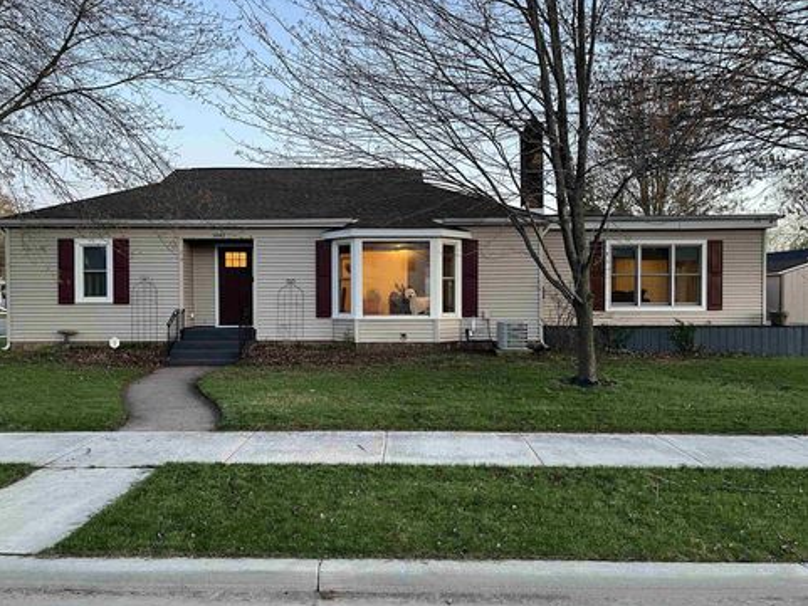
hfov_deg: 65.3
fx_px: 630
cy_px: 310
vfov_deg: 51.4
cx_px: 390
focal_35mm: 27
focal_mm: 5.1
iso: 200
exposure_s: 1/60
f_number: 1.6
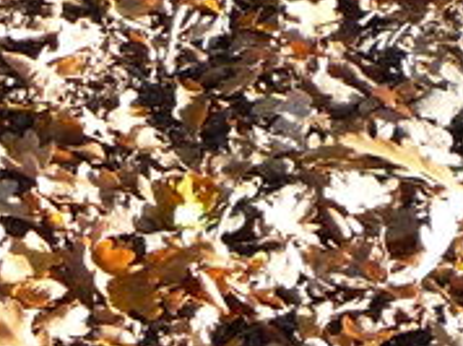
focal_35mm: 169
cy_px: 268
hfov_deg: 10.6
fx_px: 2257
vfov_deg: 8.7
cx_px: -492
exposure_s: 1/100
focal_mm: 5.2
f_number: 3.3
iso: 100
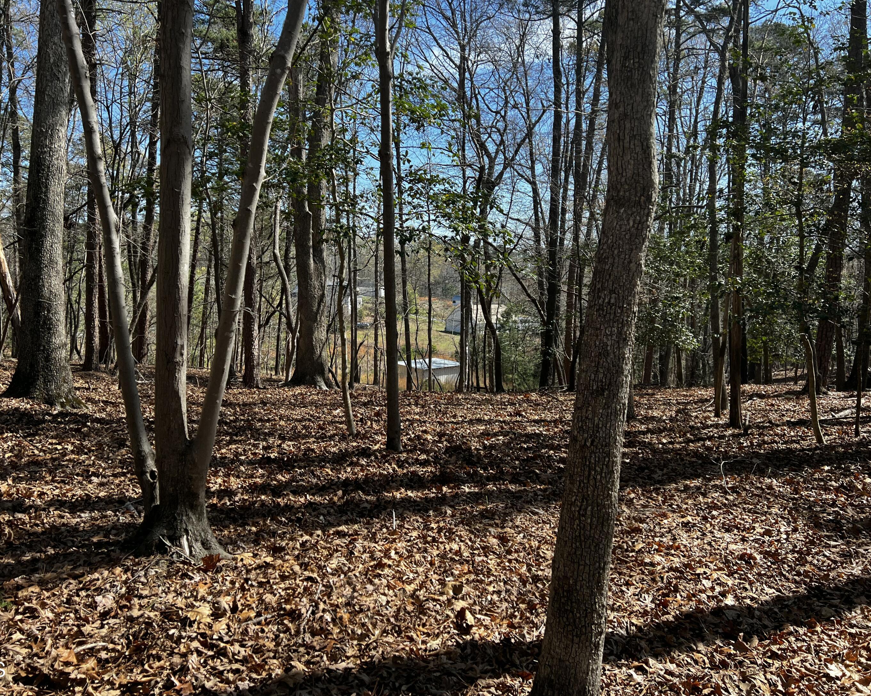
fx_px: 722
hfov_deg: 62.2
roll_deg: -0.3
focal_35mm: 28
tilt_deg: -4.2
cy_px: 343
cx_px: 429
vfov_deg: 51.5
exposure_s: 1/1449
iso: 50
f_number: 1.5
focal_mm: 5.7
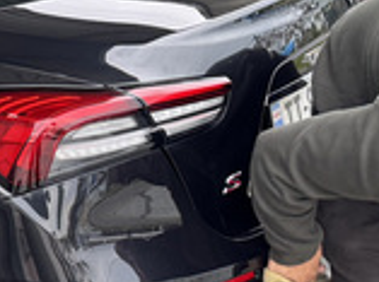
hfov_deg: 17.7
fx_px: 1005
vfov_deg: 16.0
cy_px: 154
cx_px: -280
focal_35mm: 92
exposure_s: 1/121
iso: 160
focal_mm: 6.76
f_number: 1.78
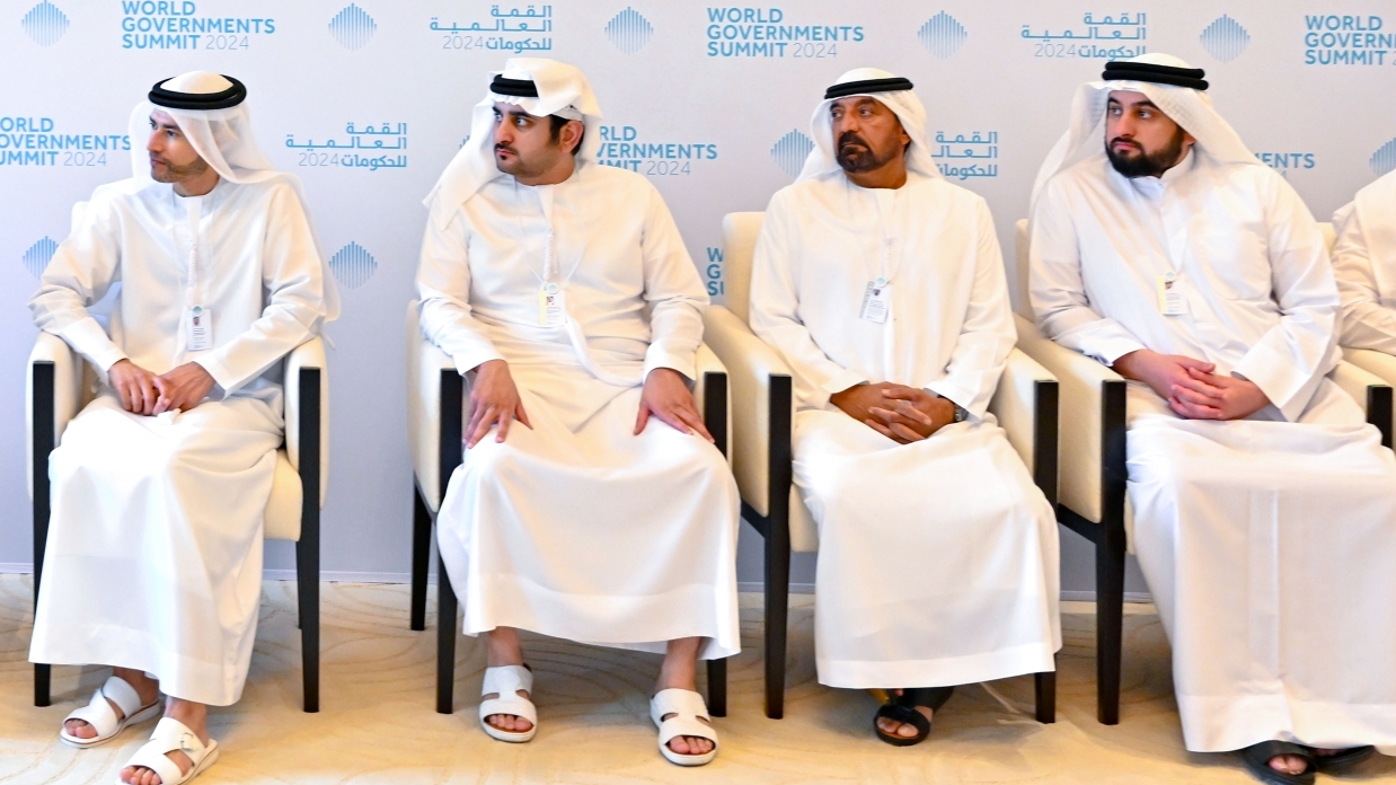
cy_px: 327
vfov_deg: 44.2
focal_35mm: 26
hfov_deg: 71.9
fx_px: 962
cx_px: 696
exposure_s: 1/60
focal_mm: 24
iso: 1600
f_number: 2.8
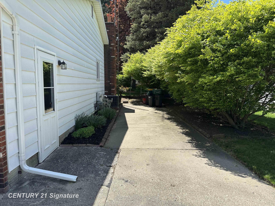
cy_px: 103
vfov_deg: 56.8
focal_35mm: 24
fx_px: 191
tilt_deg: -4.4
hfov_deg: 71.6
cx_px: 138
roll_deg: -0.7
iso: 80
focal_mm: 6.86
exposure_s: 1/2591
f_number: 1.78
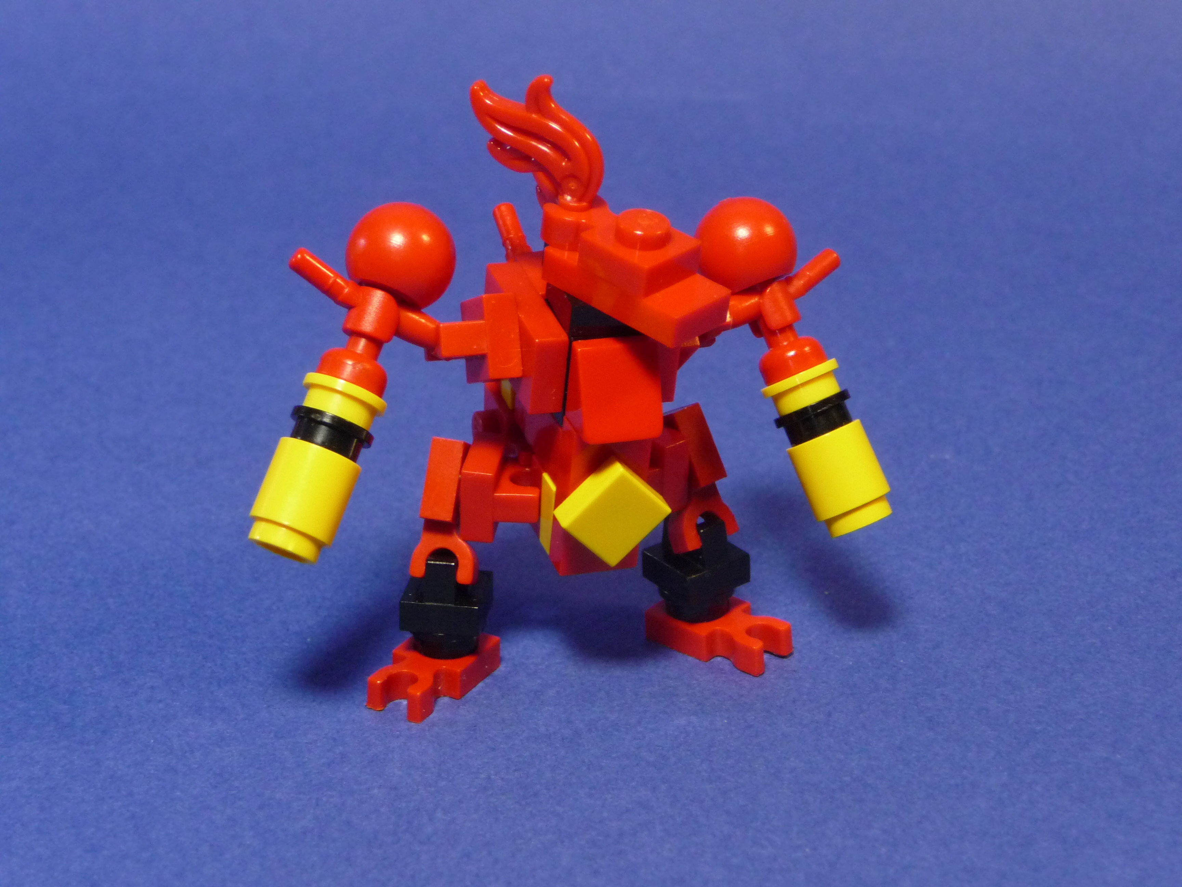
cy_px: 444
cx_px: 591
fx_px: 2459
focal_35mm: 72
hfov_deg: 27.0
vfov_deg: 20.4
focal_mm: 12.2
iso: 320
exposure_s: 1/40
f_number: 4.6
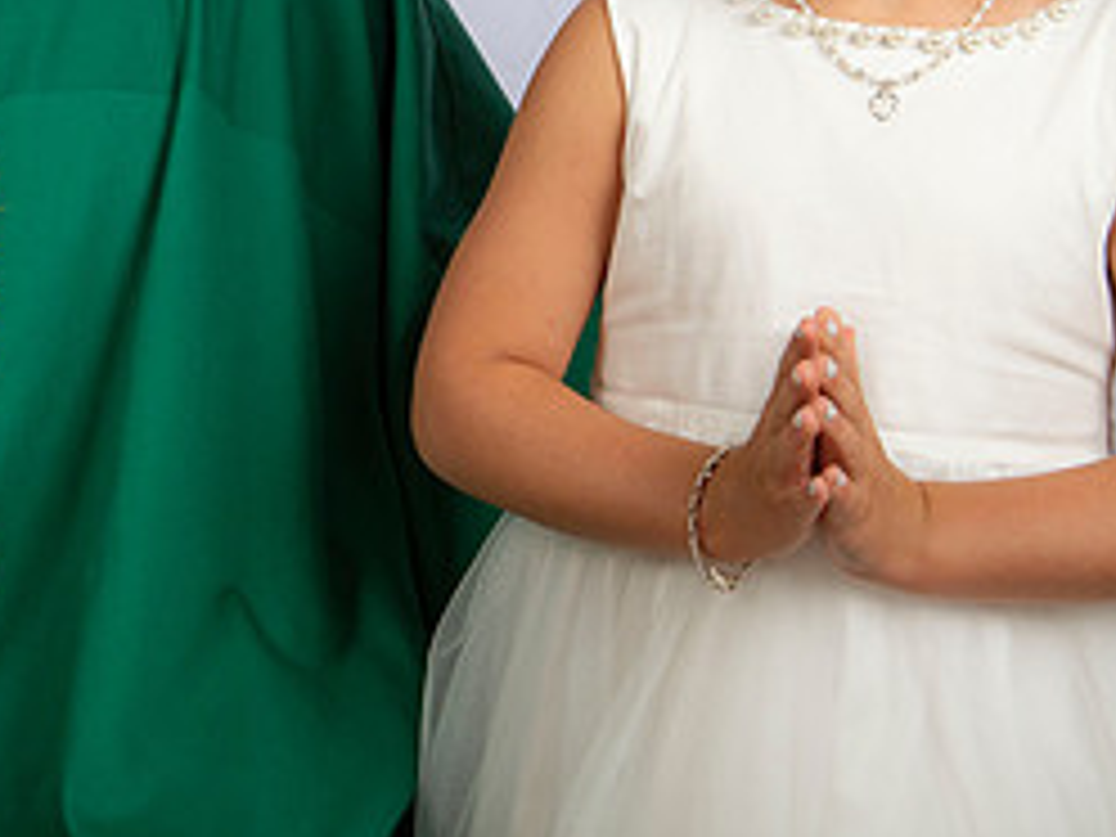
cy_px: 130
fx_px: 3256
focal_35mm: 101
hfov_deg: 19.2
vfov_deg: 14.5
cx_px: 158
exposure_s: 1/200
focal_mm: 45
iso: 320
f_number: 8
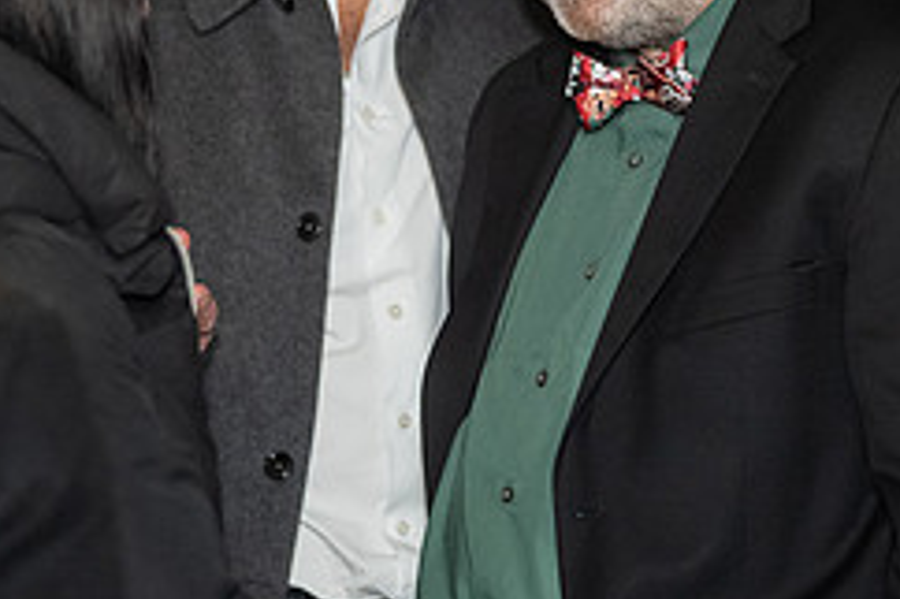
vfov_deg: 6.5
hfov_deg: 9.8
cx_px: 316
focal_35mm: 211
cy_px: 106
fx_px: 5271
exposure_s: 1/160
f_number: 2.8
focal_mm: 88
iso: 2500
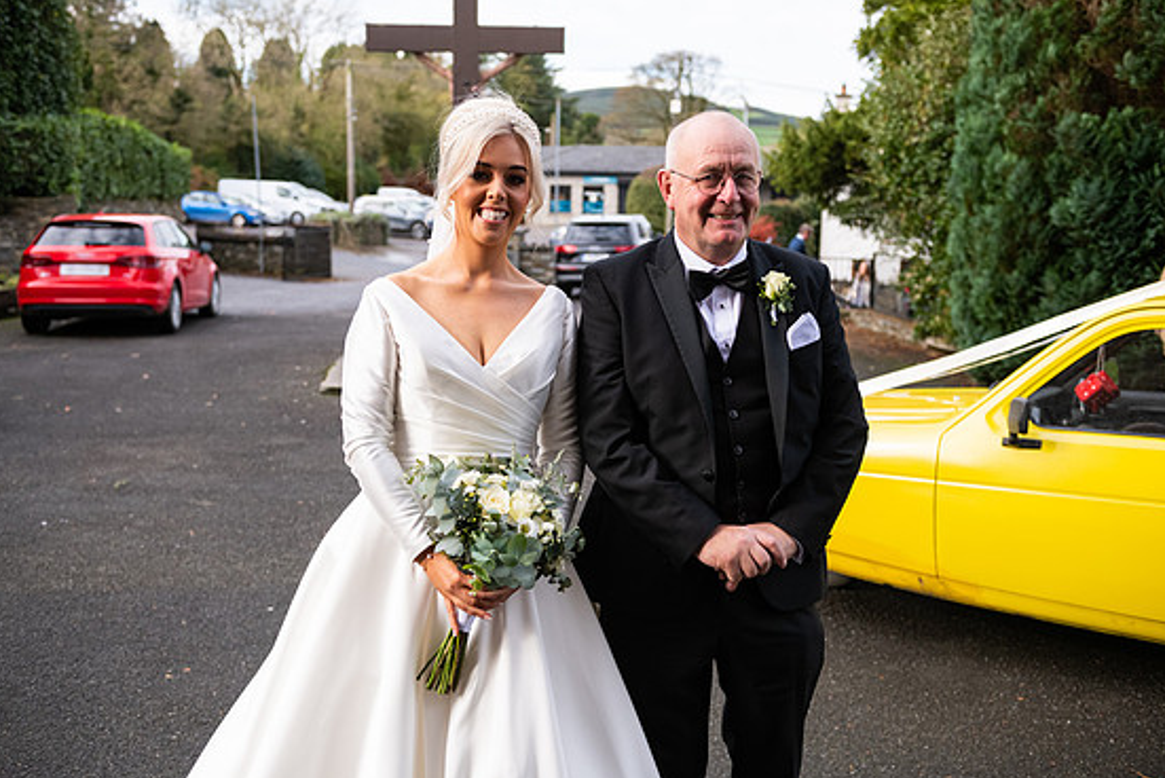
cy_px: 403
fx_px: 1295
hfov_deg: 48.4
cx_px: 584
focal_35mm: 40
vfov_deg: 33.4
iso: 800
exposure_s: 1/2500
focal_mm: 38
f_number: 3.5
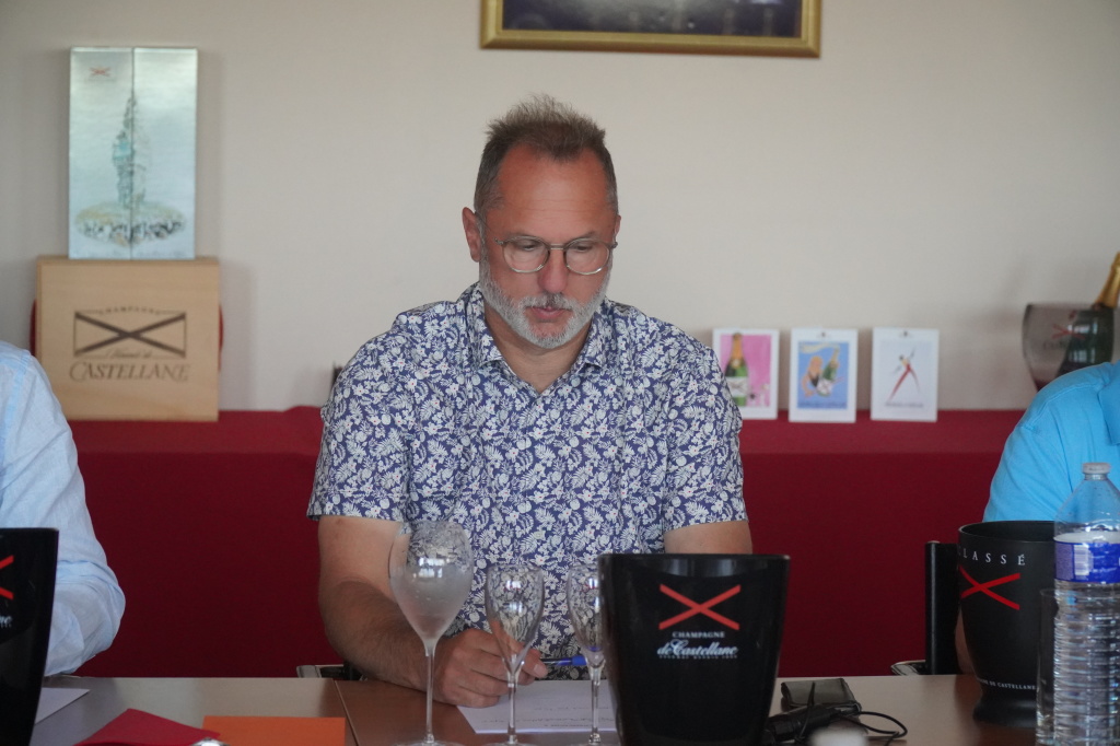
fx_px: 2986
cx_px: 560
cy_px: 373
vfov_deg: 14.2
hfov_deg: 21.2
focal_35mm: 96
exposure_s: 1/160
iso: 4000
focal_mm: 64
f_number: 4
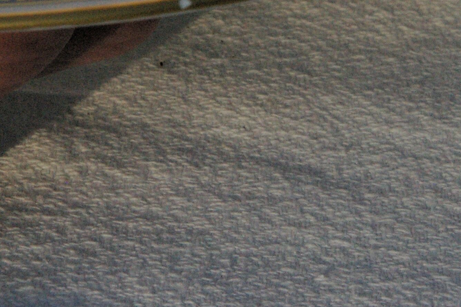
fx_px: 1126
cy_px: -2
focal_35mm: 88
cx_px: 221
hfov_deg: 23.1
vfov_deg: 15.2
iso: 1600
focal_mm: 26
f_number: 11
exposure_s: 1/1000
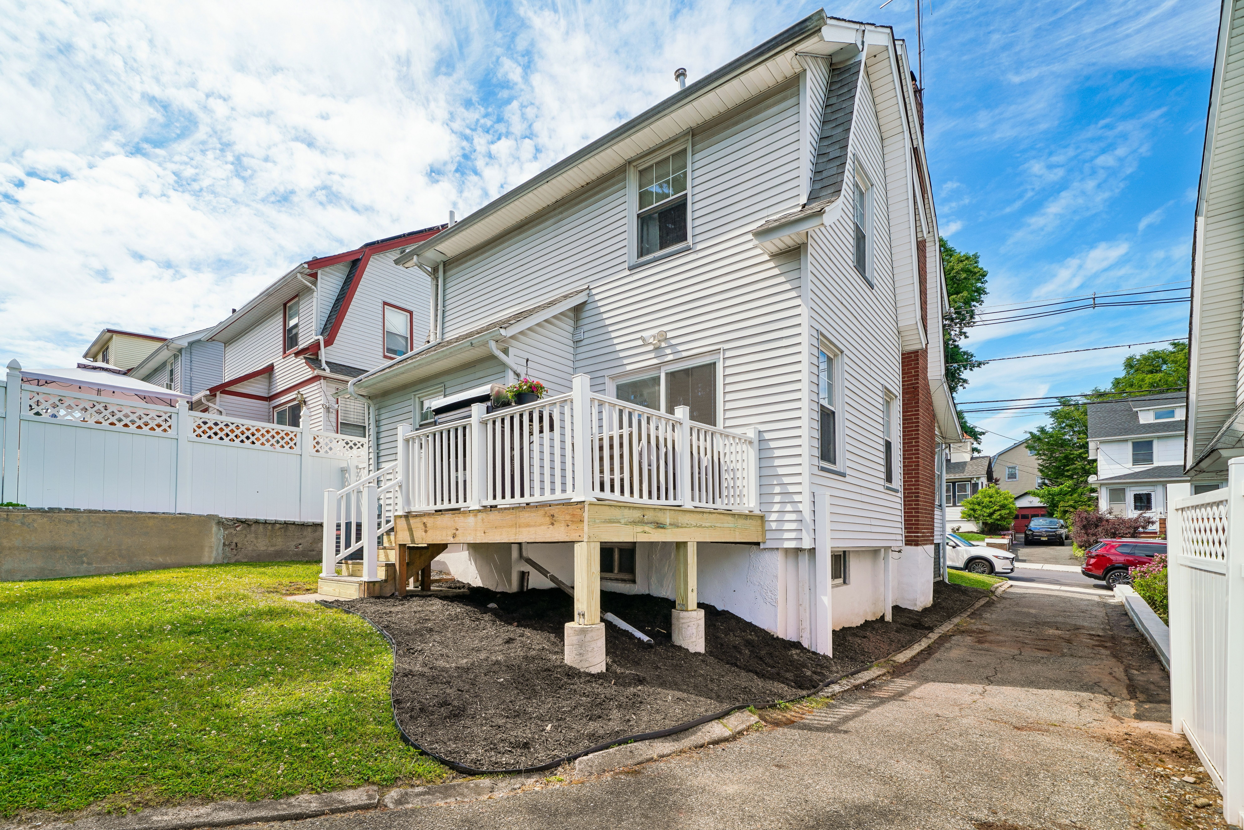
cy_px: 415
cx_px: 622
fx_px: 518
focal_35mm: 15
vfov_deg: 77.3
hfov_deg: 100.4
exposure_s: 1/250
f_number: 8
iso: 100
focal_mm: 15
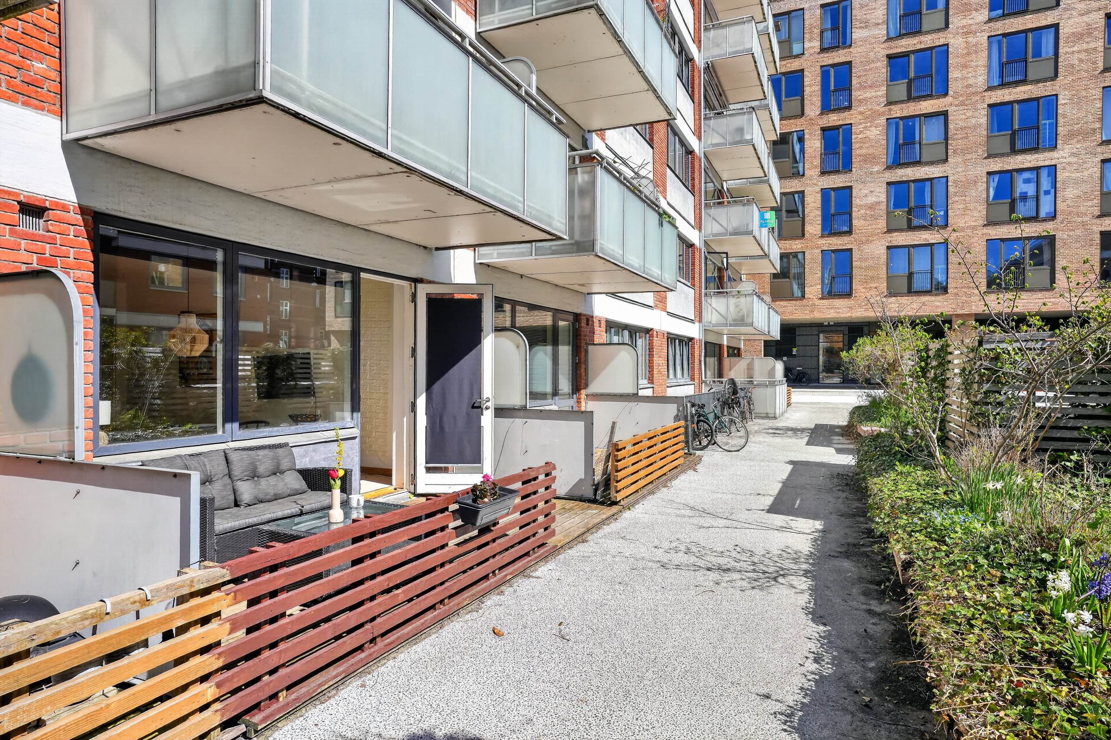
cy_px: 370
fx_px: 648
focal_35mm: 21
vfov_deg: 59.5
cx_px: 556
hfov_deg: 81.2
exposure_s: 1/160
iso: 400
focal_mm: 21
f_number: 8
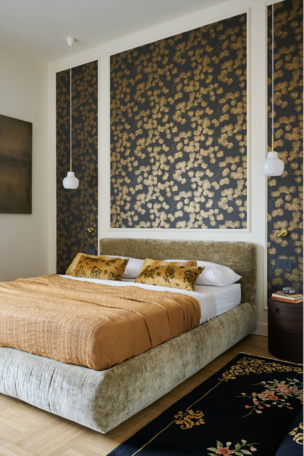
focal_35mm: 28
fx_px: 361
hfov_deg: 45.7
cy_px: 228
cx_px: 152
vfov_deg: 64.6
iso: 200
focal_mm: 28.5
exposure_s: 1.6
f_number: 9
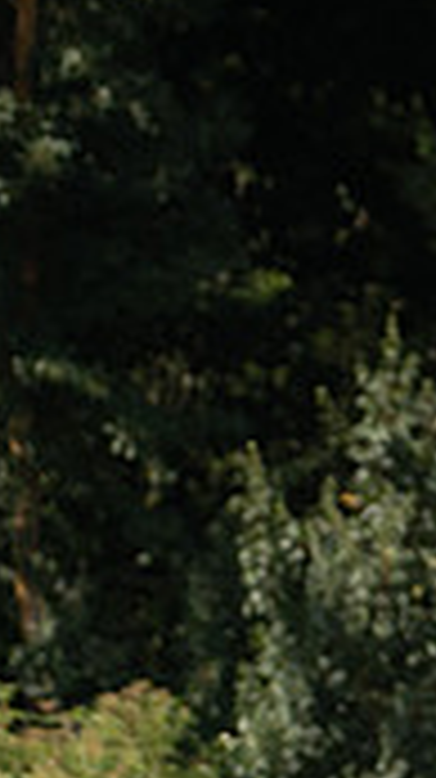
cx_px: 1222
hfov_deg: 1.6
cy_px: 586
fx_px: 15370
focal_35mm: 746
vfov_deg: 2.9
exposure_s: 1/1600
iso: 560
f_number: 5.6
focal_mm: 200
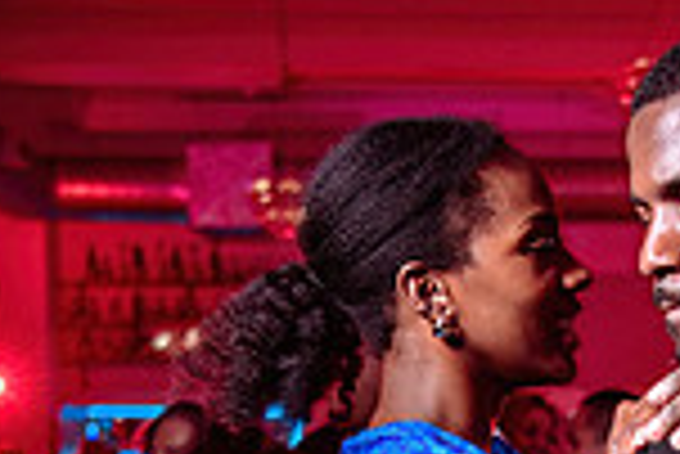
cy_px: 780
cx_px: 657
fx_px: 2533
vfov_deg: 9.8
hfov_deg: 15.1
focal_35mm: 134
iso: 800
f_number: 3.2
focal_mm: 35
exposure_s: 1/50
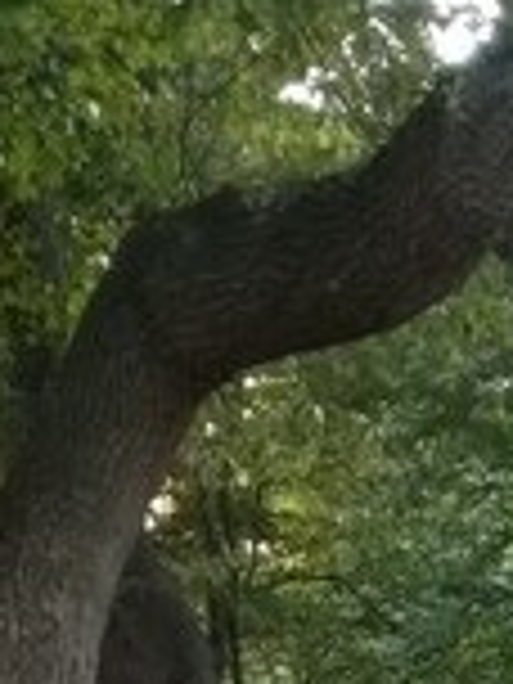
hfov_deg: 14.5
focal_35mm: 101
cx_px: 472
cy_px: 1107
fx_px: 1996
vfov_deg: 17.0
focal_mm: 3.3
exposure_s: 1/40
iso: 125
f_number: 2.2
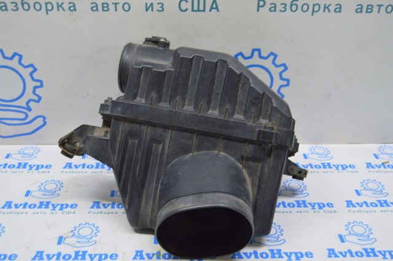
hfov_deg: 43.7
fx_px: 491
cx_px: 196
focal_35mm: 45
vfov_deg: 29.8
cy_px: 130
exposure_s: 1/20
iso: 400
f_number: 5.6
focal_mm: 30
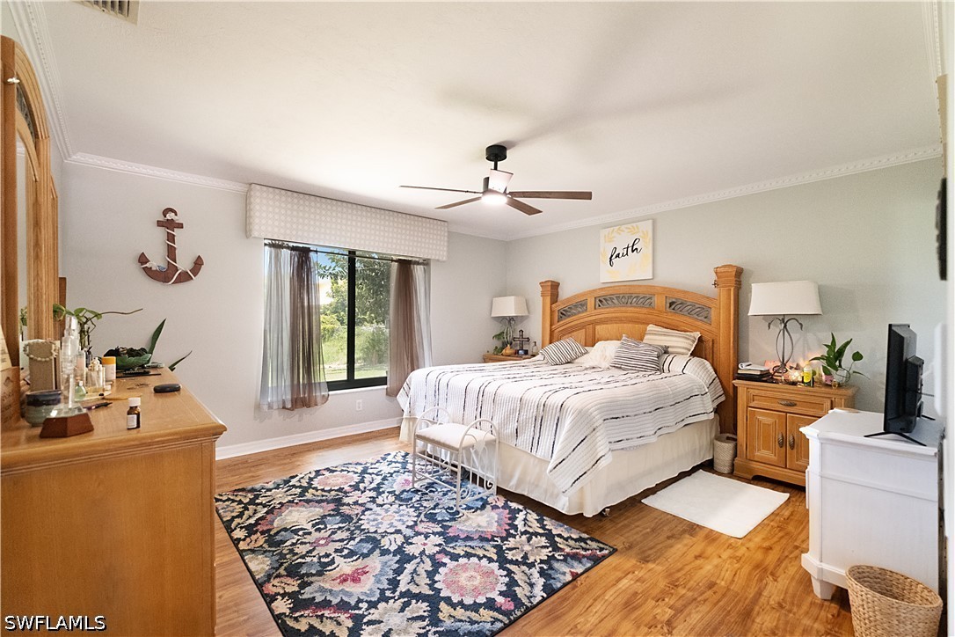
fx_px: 398
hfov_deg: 100.4
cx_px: 478
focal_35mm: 15
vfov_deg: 77.3
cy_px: 318
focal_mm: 10
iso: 6400
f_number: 4.5
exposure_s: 1/80
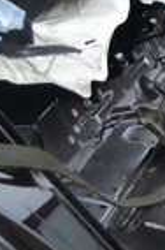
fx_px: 1029
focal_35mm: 149
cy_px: 19
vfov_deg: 13.7
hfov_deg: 7.9
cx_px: 493
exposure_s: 1/500
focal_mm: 22
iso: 2200
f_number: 3.8
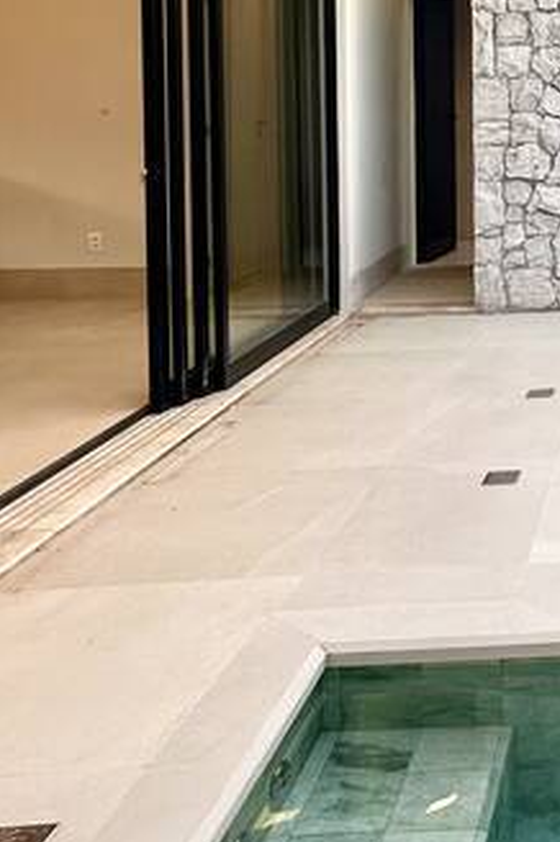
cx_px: 748
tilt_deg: -1.1
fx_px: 1122
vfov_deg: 38.7
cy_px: 110
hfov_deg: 24.2
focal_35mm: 48
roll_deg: -0.6
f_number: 2.2
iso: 40
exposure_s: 1/183
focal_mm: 2.22
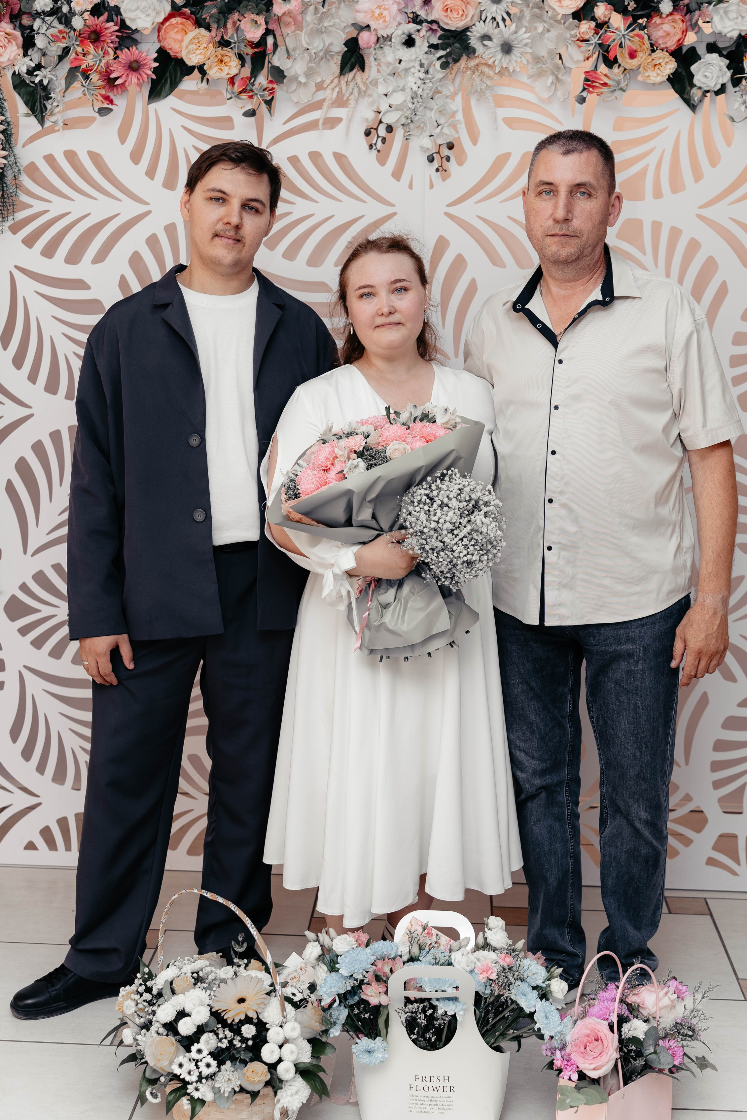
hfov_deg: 31.2
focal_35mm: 43
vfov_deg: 45.4
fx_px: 1338
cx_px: 371
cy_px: 519
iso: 80
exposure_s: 1/200
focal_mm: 38
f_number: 3.2
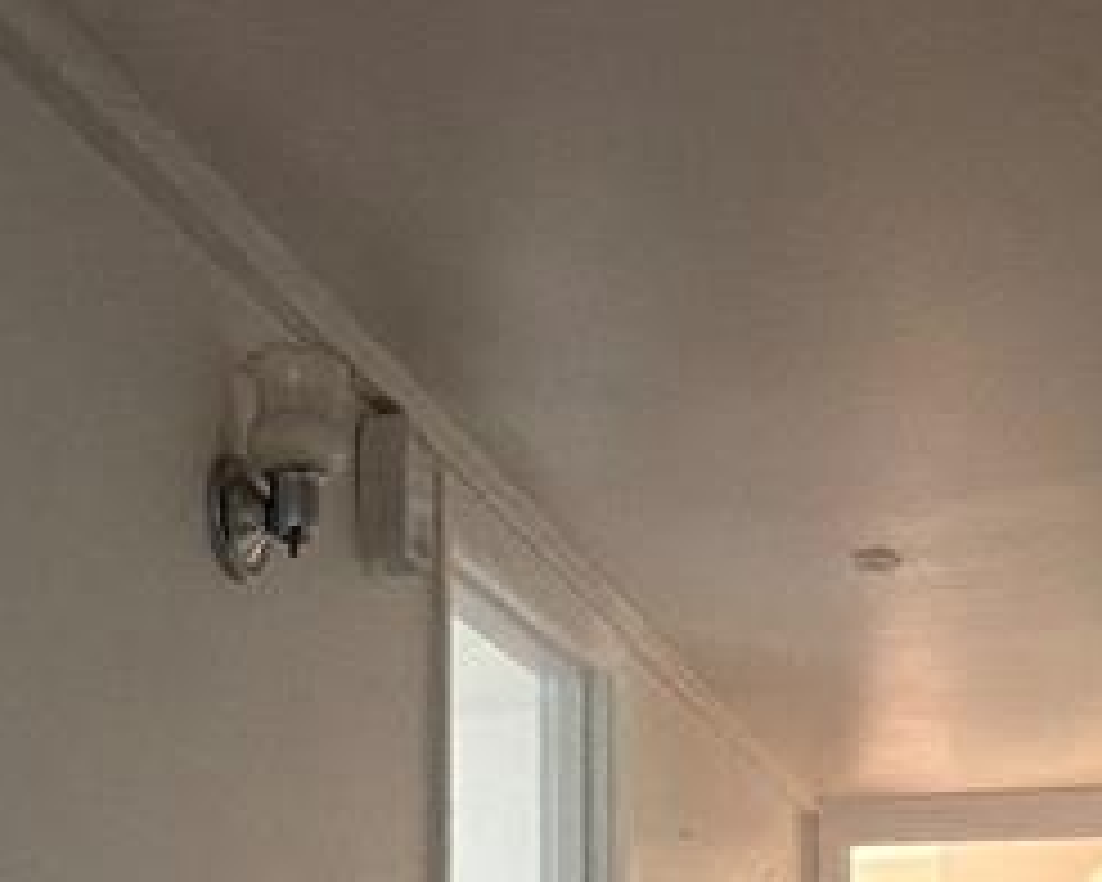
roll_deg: -0.3
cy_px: 1134
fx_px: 1859
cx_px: 391
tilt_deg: -0.9
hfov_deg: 32.8
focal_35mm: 57
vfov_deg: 23.7
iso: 500
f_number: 2.2
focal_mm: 2.22
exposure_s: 1/60
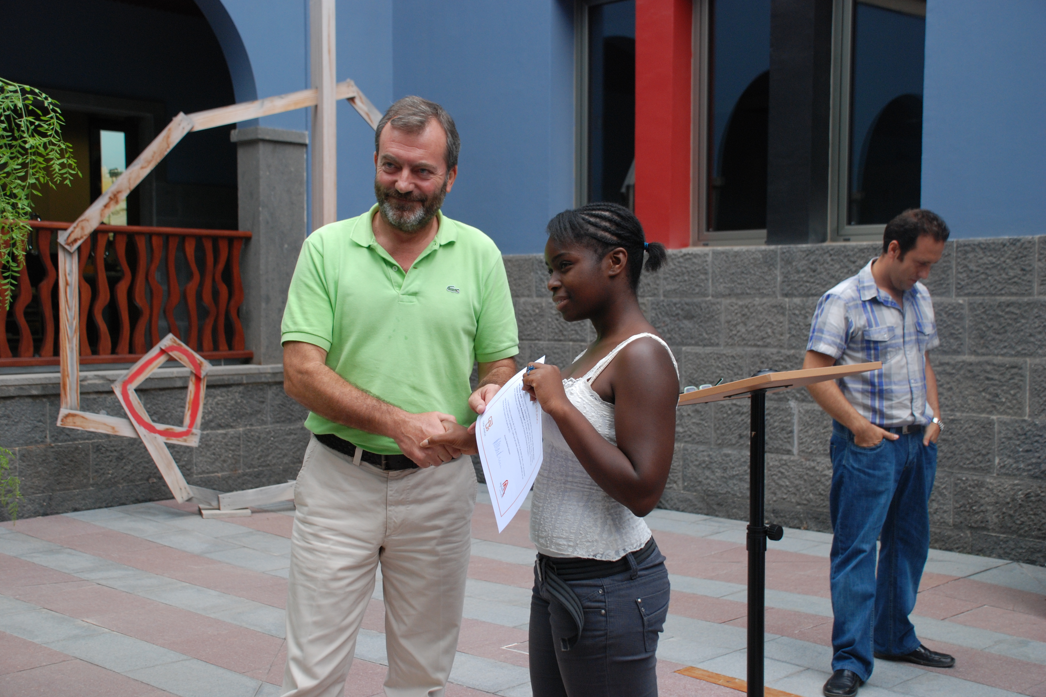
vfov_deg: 31.2
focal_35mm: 43
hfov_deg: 45.4
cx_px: 512
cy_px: 345
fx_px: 1249
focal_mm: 28
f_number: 4
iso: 320
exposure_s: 1/640
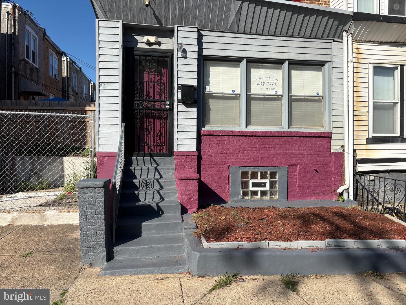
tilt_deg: +0.1
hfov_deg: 67.3
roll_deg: +0.4
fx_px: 305
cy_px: 152
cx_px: 203
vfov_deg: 53.1
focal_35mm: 26
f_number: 1.6
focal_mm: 5.96
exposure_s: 1/3623
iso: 50
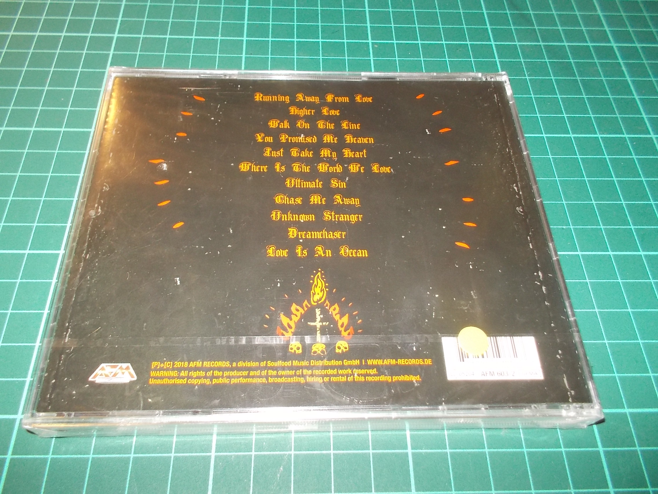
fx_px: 551
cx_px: 329
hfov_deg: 61.7
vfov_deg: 48.2
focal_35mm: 29
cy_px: 247
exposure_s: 1/30
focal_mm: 4.1
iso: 200
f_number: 3.3
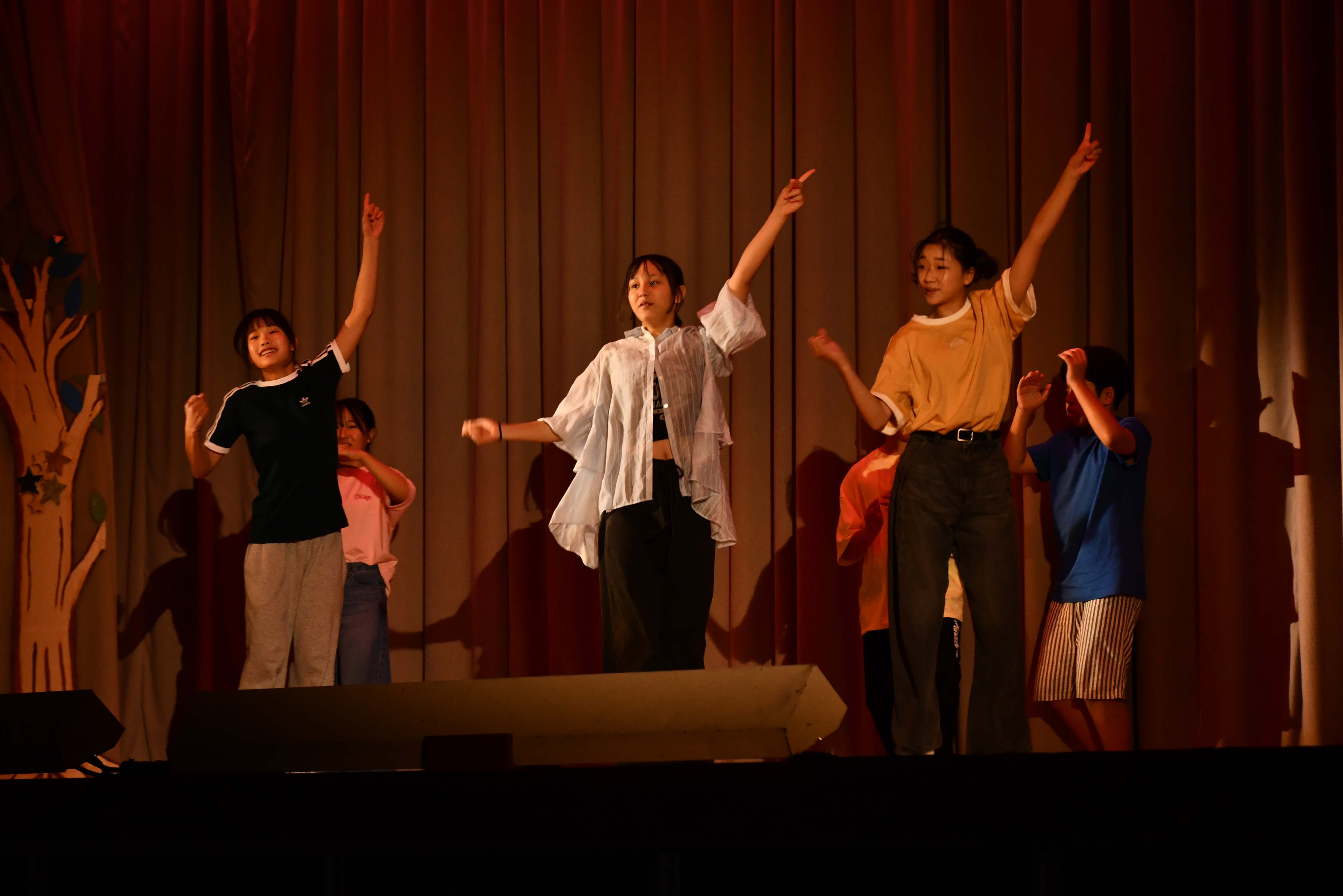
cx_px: 672
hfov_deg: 17.1
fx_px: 4476
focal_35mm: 120
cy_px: 448
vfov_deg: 11.4
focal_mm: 80
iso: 1600
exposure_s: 1/160
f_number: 6.3
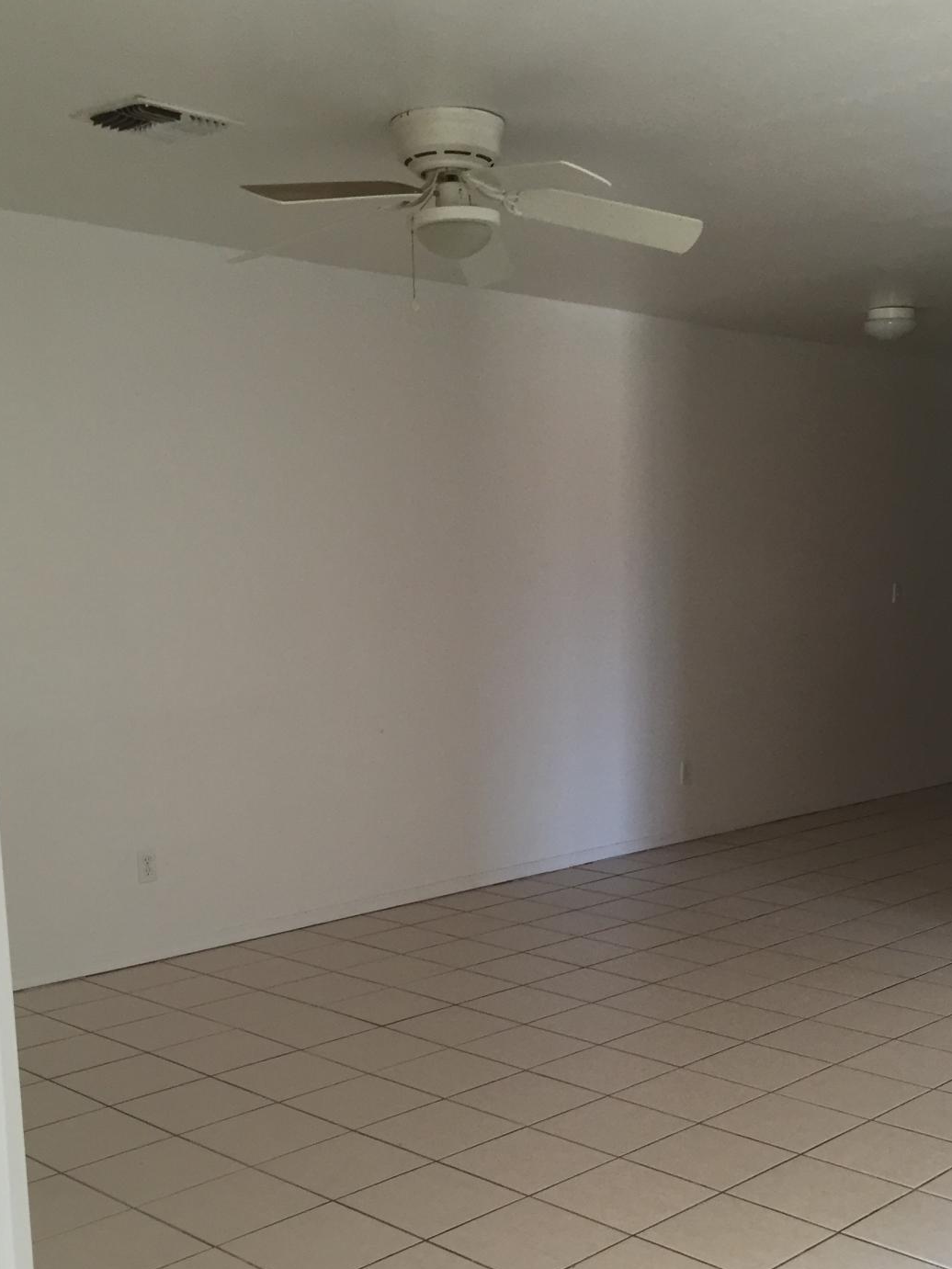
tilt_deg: -8.3
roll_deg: +1.8
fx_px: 1540
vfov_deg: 44.3
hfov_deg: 34.3
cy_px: 823
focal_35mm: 42
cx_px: 566
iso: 40
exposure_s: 1/30
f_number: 2.2
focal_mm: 4.15
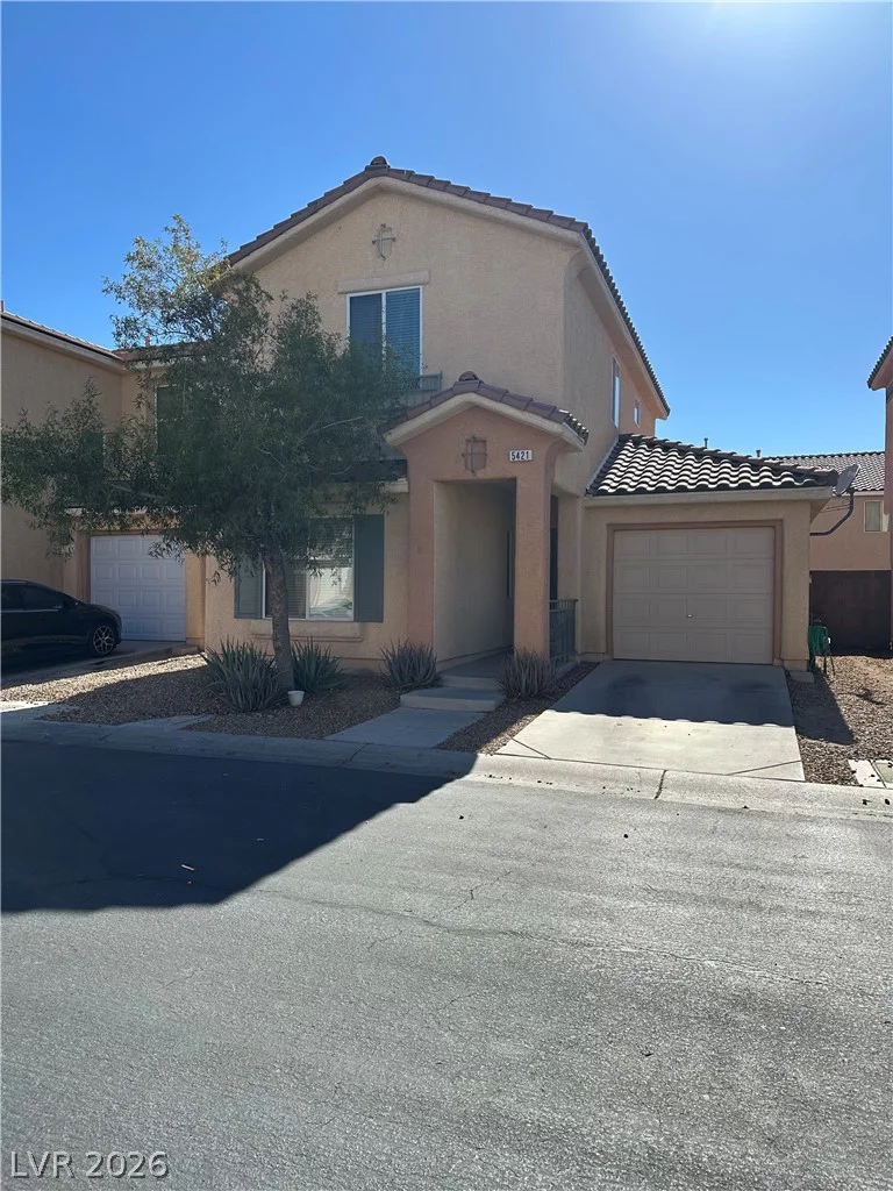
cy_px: 596
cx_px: 446
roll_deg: -1.2
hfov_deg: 56.8
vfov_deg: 71.6
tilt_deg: +0.0
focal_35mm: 24
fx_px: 826
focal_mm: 6.86
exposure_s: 1/3472
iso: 80
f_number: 1.78
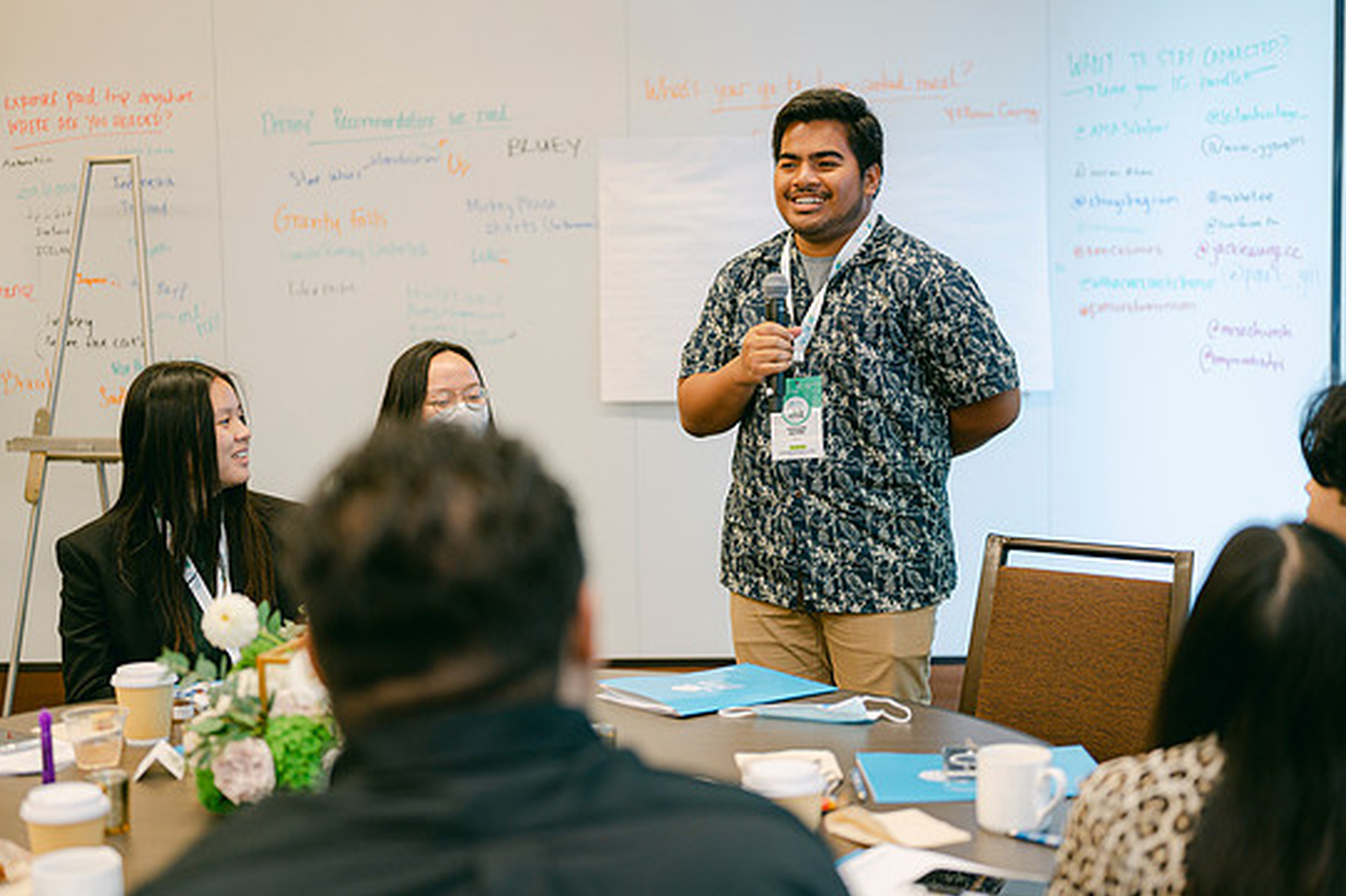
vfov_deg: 25.0
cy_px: 460
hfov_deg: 36.9
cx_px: 677
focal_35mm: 54
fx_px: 2018
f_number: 2
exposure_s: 1/100
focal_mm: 50
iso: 500
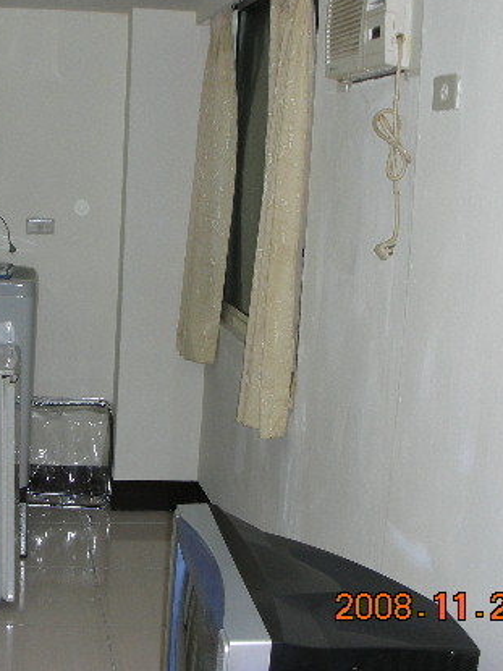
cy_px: 299
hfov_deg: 26.4
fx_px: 1047
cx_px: 79
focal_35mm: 54
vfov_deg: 35.5
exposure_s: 1/60.1
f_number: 3
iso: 110
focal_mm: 5.8
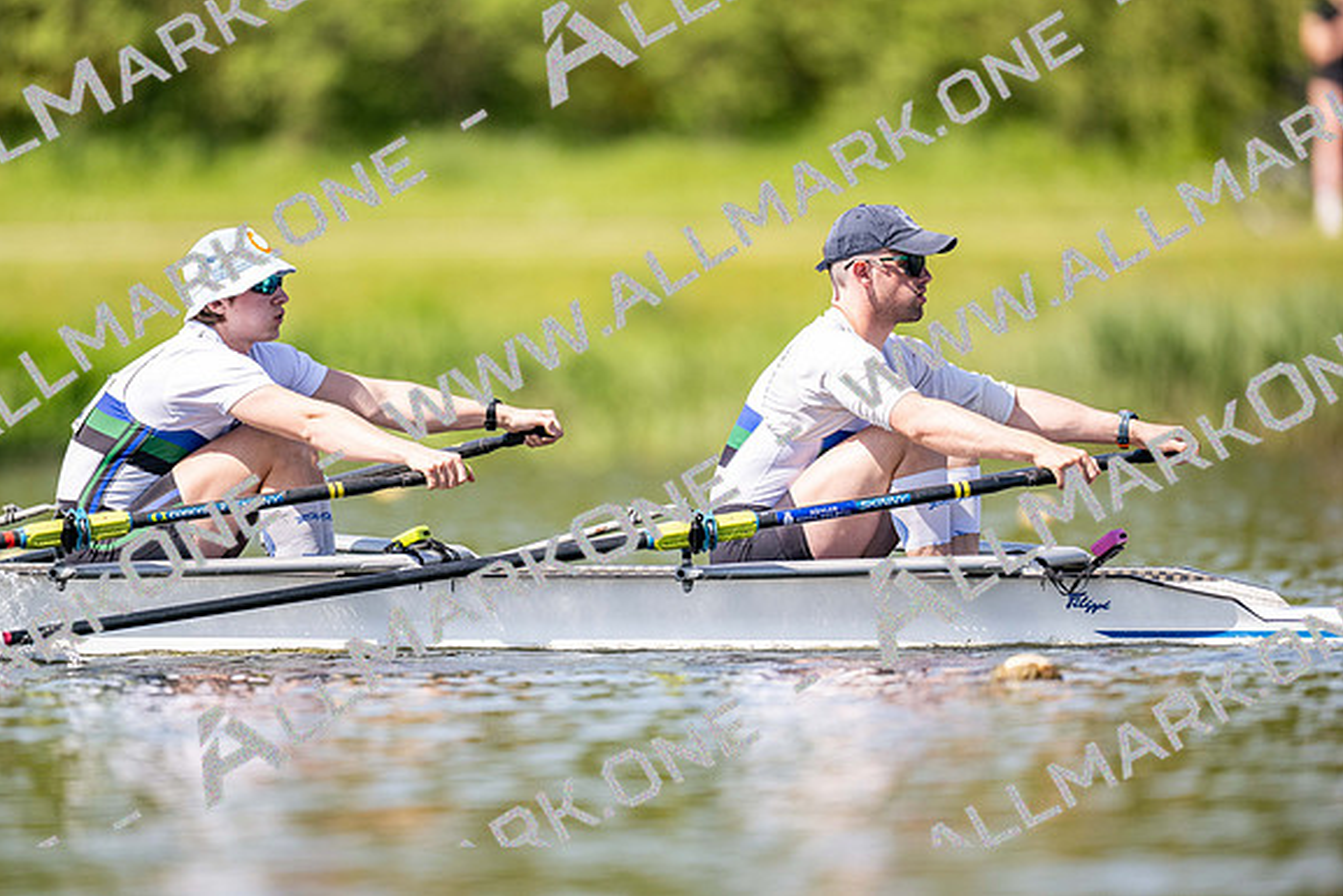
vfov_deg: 2.3
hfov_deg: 3.4
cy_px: 448
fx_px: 22499
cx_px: 670
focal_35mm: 603
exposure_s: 1/2500
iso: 360
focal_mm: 600
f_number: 4
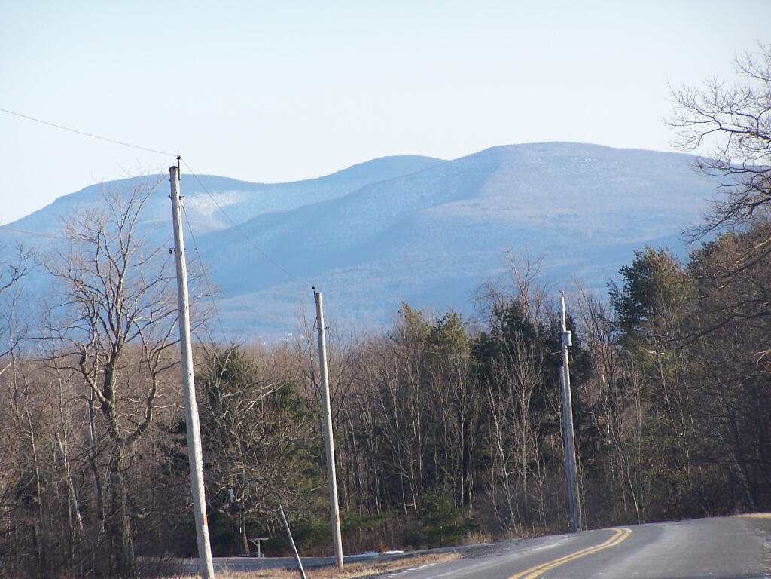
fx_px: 5969
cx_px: 386
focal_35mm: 268
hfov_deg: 7.4
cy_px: 290
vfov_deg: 5.5
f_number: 3.6
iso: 80
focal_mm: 44.4
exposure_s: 1/400
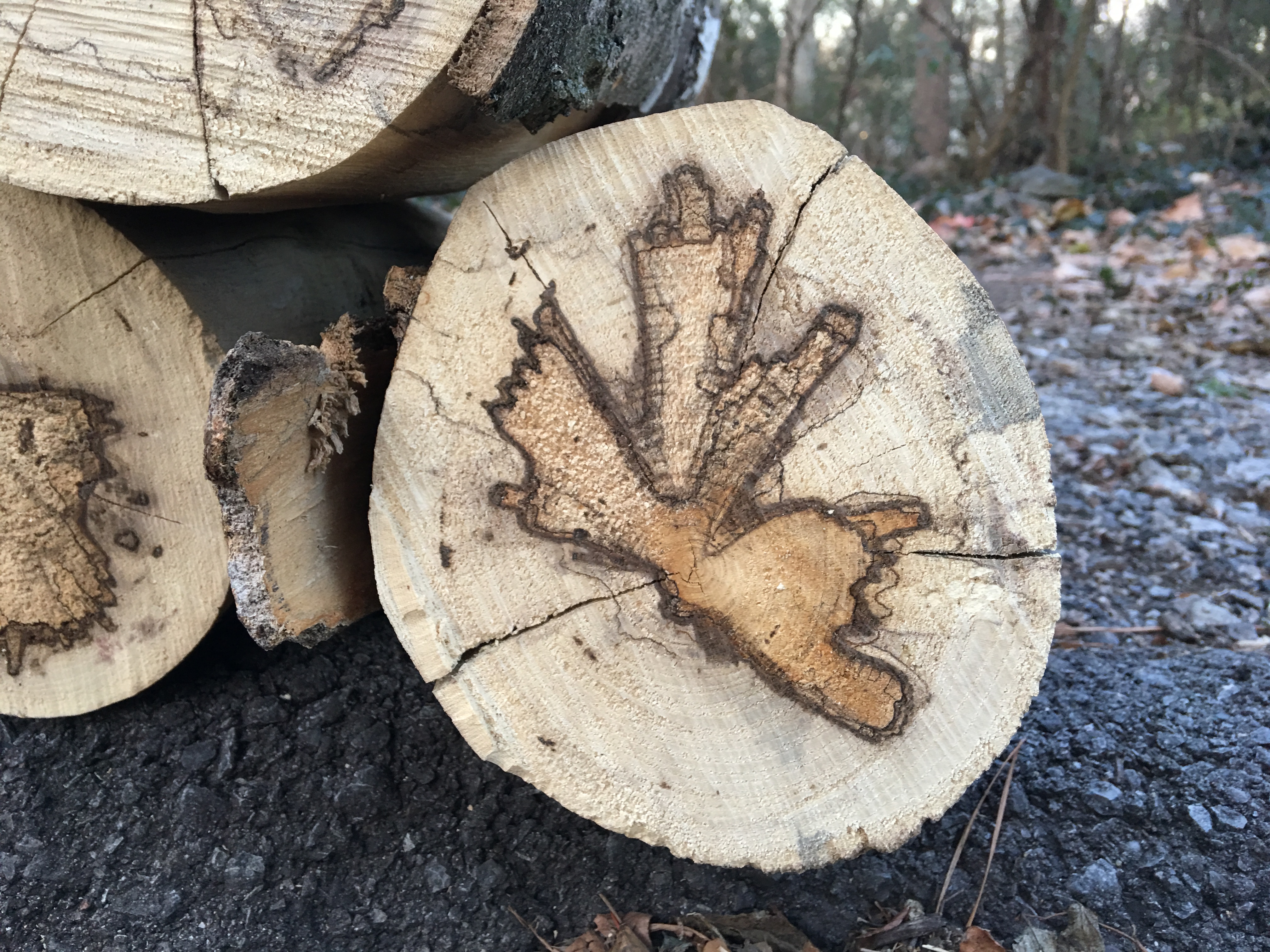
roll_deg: -1.0
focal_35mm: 29
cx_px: 635
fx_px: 1064
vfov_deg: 48.2
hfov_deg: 61.7
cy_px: 476
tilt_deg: -14.5
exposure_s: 1/15
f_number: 2.2
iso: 32
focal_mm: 4.15
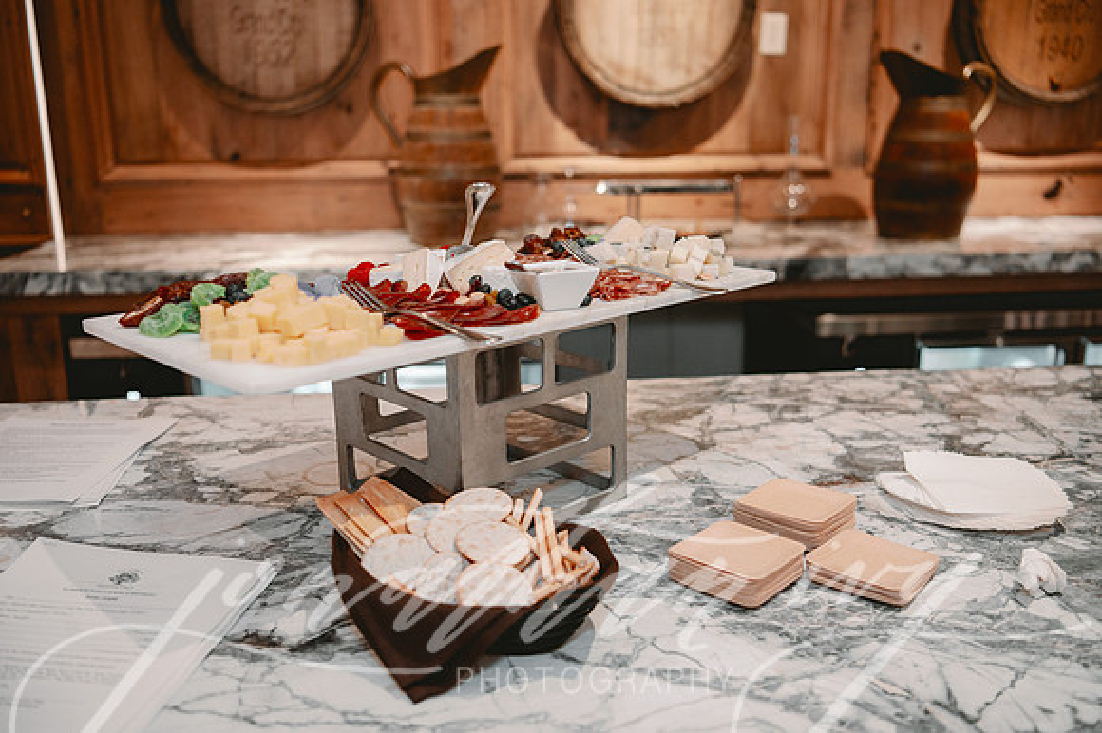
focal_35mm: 34
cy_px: 366
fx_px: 1040
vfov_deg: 38.8
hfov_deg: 55.8
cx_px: 551
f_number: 2.8
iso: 1600
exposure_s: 1/80
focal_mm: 34
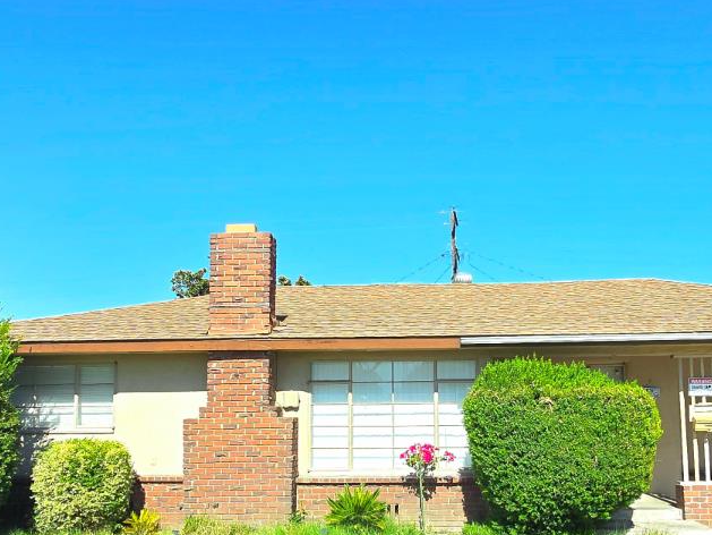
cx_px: 405
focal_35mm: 31
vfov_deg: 44.8
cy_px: 359
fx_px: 638
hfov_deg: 58.1
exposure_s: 1/1667
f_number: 2.2
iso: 50
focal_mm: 2.2
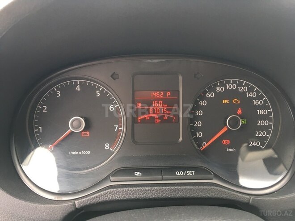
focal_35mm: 29
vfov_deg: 48.2
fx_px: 247
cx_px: 148
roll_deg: -1.1
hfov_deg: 61.7
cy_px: 110
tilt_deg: -24.2
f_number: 2.2
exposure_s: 1/33
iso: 32
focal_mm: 4.15
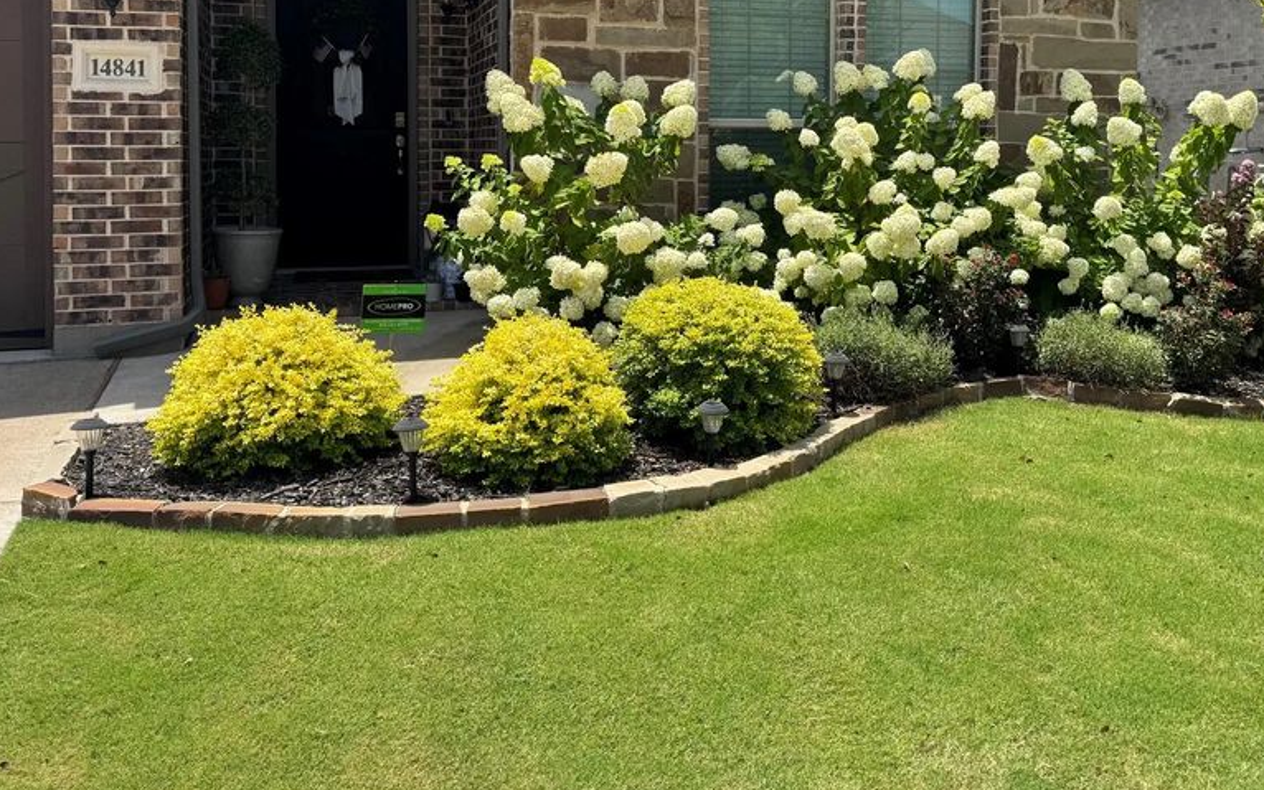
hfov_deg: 56.4
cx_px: 733
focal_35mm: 34
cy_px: 191
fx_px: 1171
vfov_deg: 36.4
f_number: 1.78
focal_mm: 6.76
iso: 80
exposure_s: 1/2710
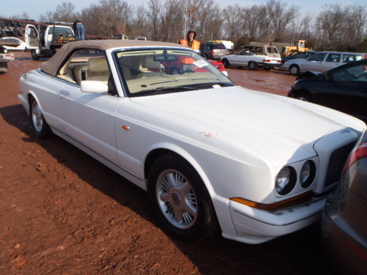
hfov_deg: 63.4
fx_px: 297
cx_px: 184
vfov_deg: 49.7
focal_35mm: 28
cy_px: 138
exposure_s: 1/500
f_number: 4.5
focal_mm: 5
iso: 80
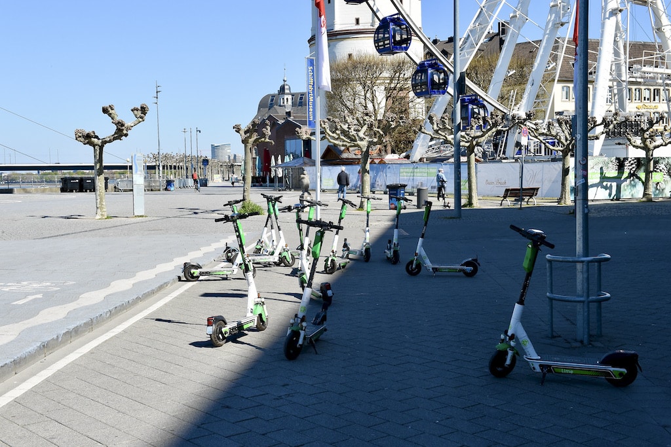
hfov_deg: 41.1
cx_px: 336
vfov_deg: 28.1
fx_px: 895
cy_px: 224
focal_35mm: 48
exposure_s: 1/1000
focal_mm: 48
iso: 2000
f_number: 16
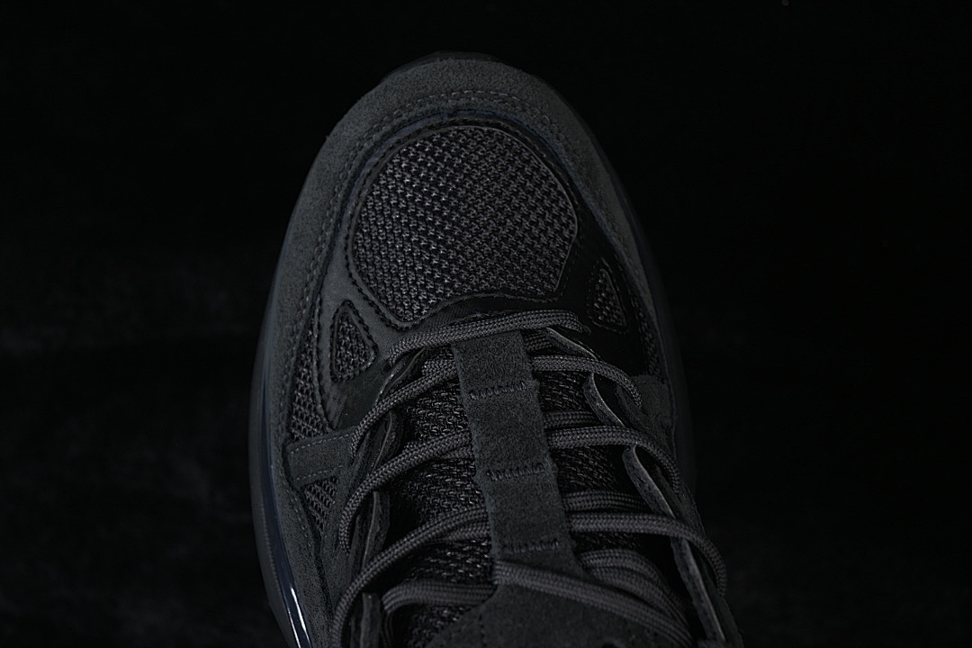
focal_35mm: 75
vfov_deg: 18.2
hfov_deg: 27.0
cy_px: 324
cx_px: 486
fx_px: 2025
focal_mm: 50
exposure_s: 1/50
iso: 160
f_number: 6.3
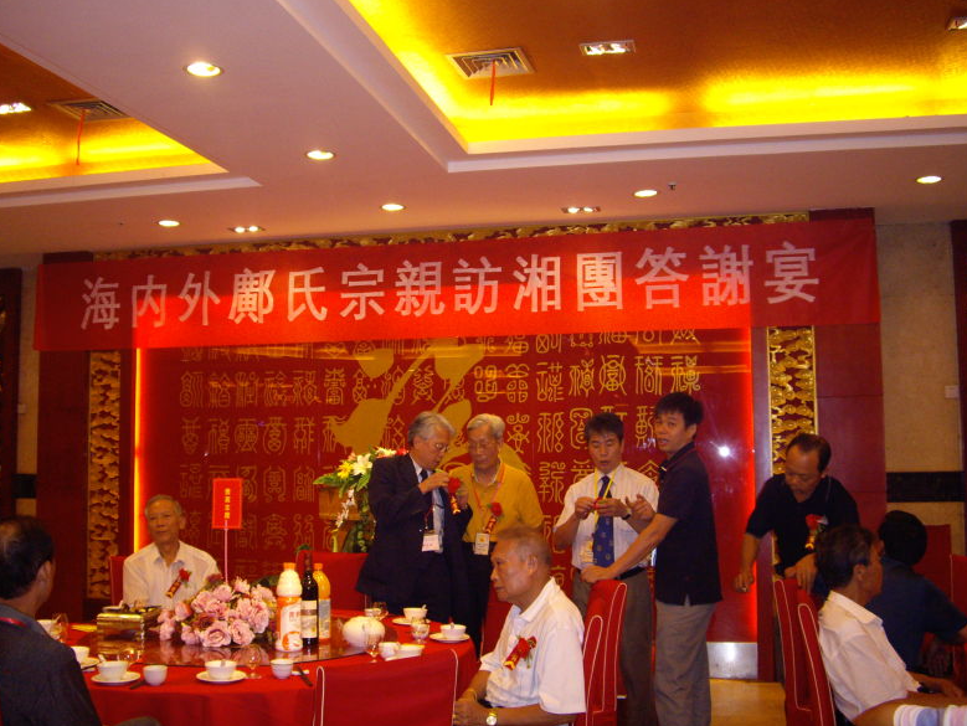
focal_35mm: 39
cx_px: 488
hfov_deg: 47.8
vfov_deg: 36.8
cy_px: 359
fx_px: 1090
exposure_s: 1/50
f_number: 2.8
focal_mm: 7.9
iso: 400
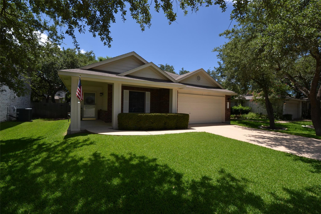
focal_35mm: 15
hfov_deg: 100.4
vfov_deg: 77.3
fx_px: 134
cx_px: 160
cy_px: 107
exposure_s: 1/200
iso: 100
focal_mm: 10
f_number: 8
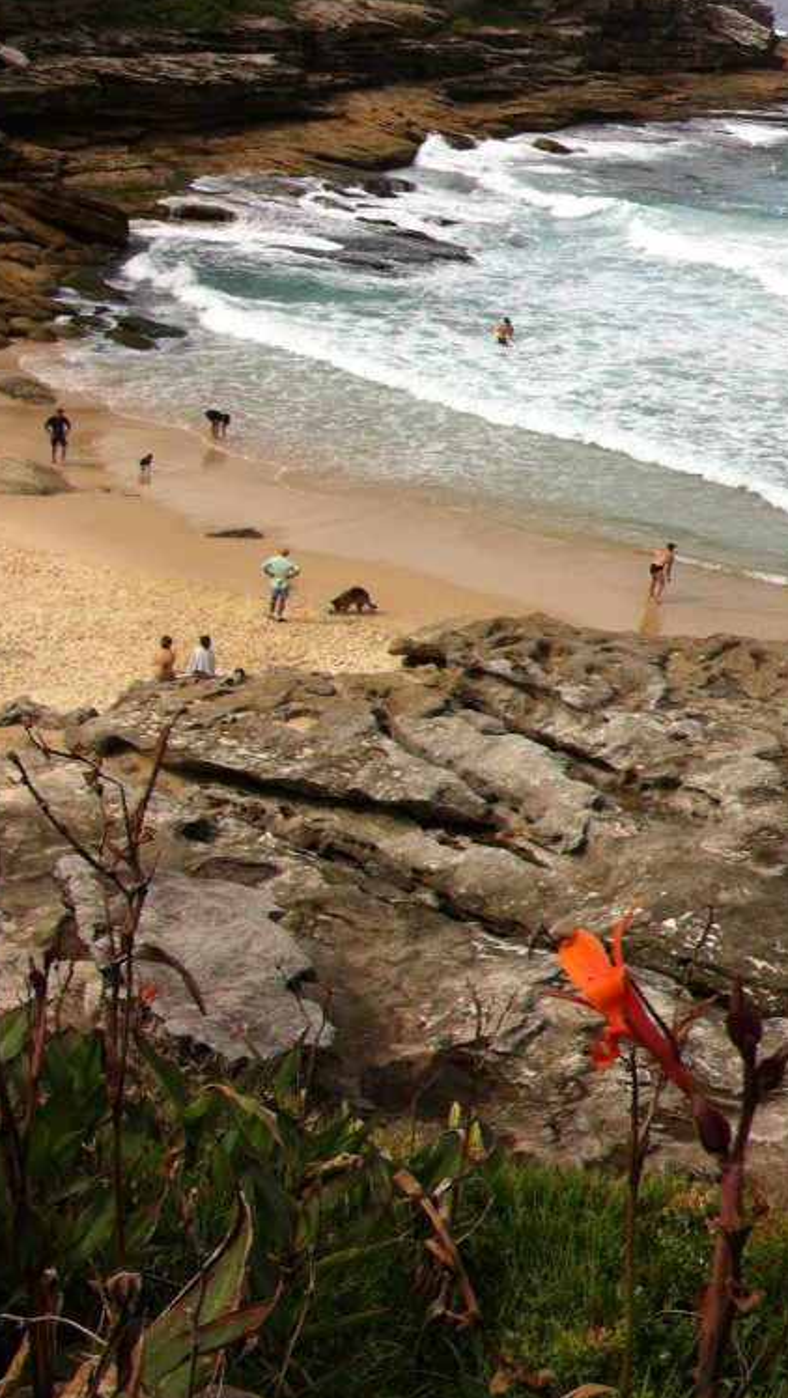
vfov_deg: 39.8
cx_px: 334
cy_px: 694
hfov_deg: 23.1
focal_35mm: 52
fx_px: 1929
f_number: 2.8
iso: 80
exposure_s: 1/1436
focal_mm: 3.85
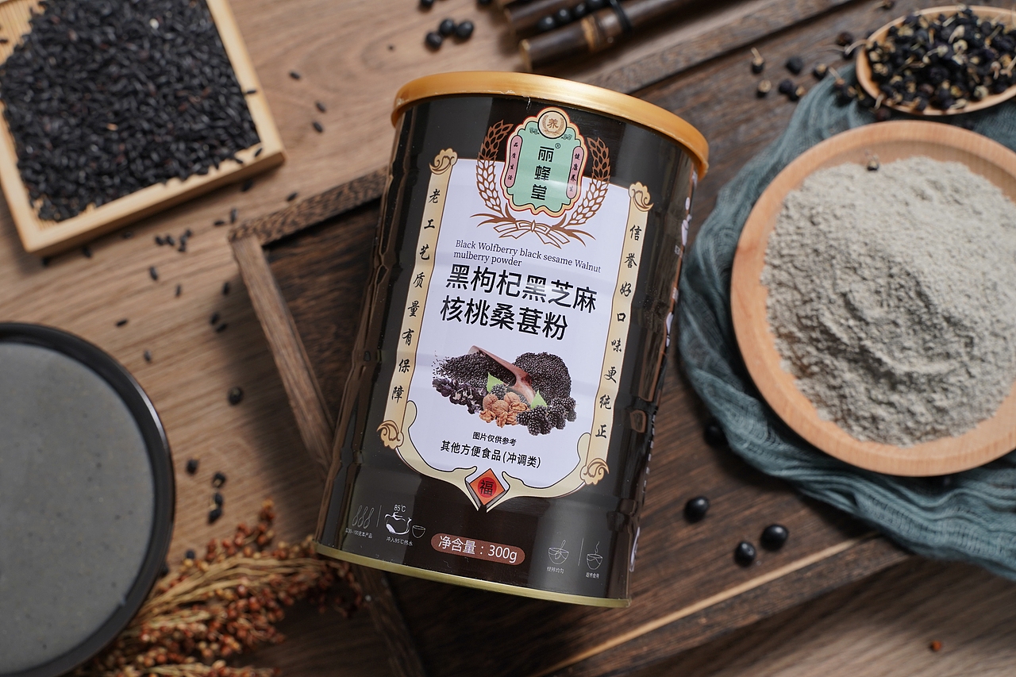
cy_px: 338
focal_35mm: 44
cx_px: 508
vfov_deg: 30.5
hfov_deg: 44.5
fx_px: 1242
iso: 500
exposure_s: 1/125
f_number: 8
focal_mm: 44
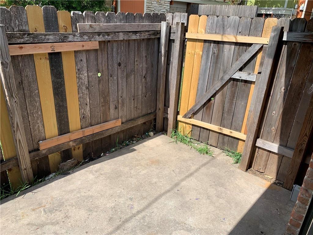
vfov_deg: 53.1
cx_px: 156
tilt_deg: -23.9
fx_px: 235
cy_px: 118
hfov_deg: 67.3
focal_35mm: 26
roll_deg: -3.9
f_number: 1.8
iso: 25
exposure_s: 1/1447
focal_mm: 4.25
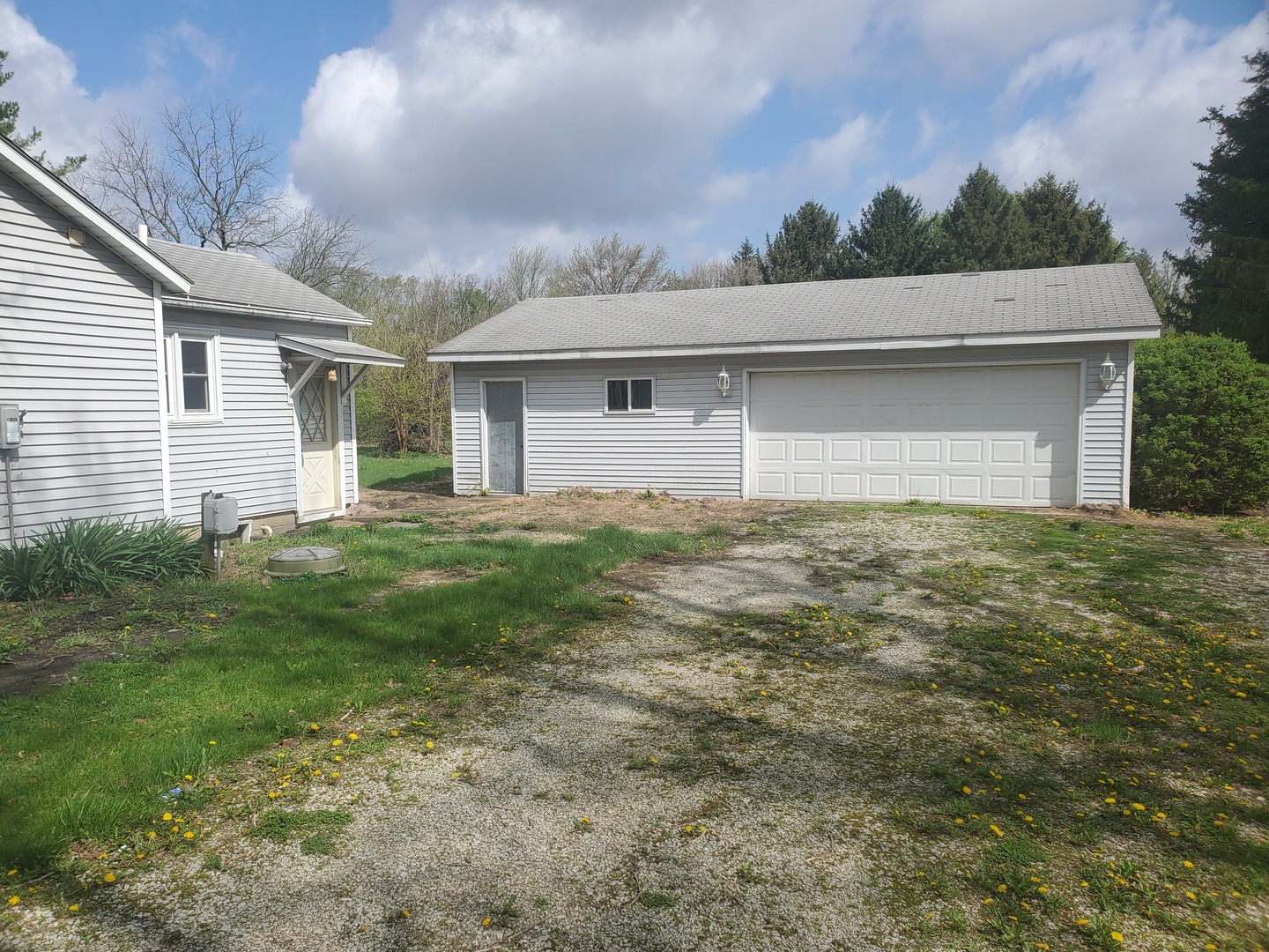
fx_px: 953
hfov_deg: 67.3
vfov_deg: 53.1
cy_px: 476
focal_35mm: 26
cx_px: 634
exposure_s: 1/1824
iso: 50
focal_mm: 4.3
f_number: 2.4
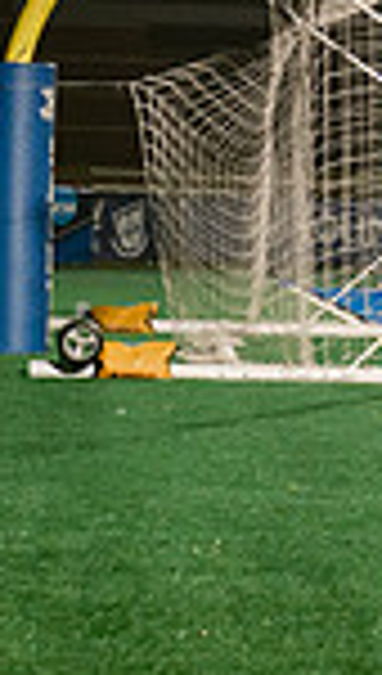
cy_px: 205
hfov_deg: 4.1
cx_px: 1285
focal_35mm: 283
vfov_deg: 7.6
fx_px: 5068
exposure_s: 1/200
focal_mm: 70
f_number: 4.5
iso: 2500
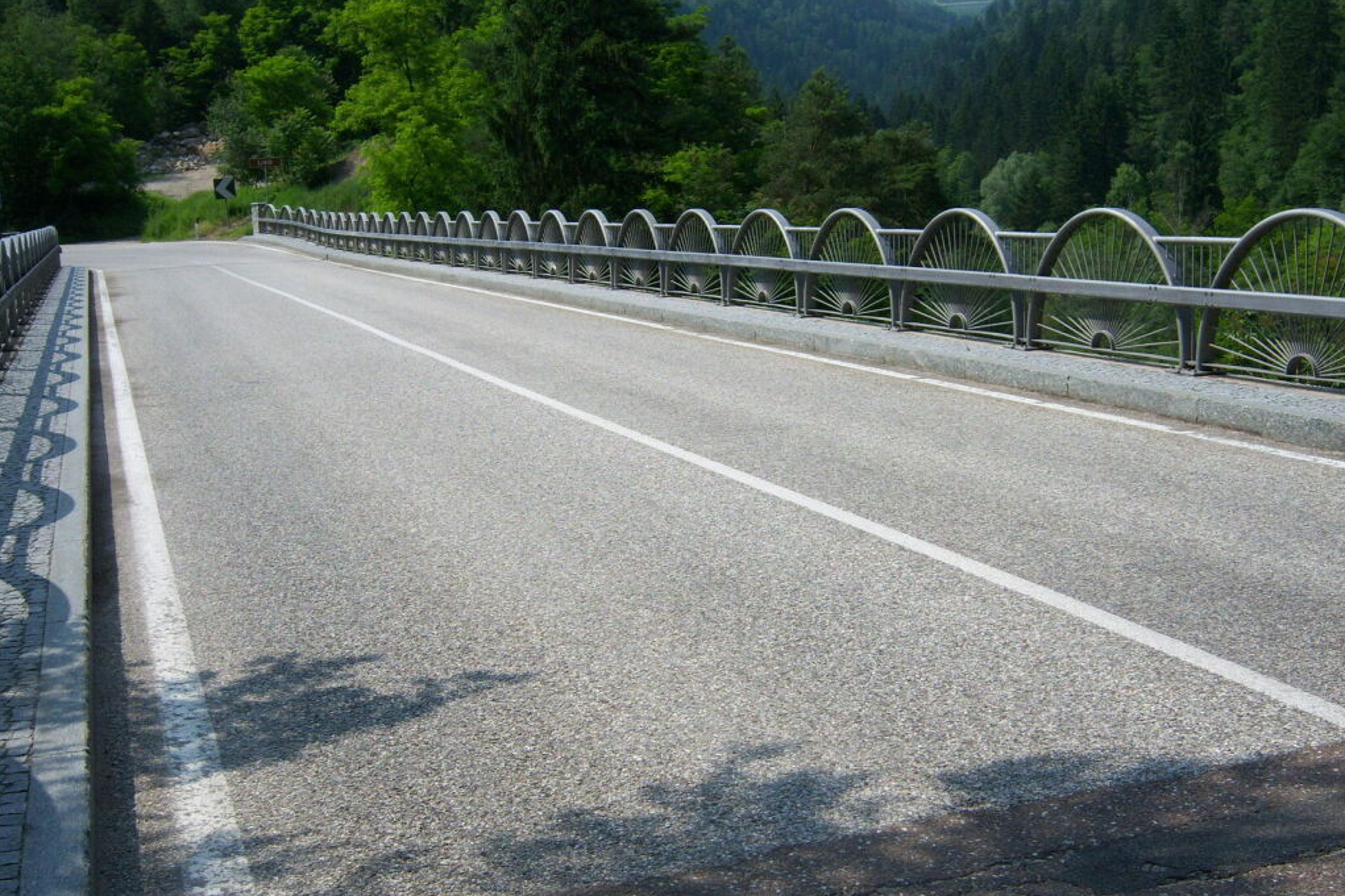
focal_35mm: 44
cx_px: 681
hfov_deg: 44.5
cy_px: 491
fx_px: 1644
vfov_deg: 30.5
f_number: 4.8
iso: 80
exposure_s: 1/800
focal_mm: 7.5
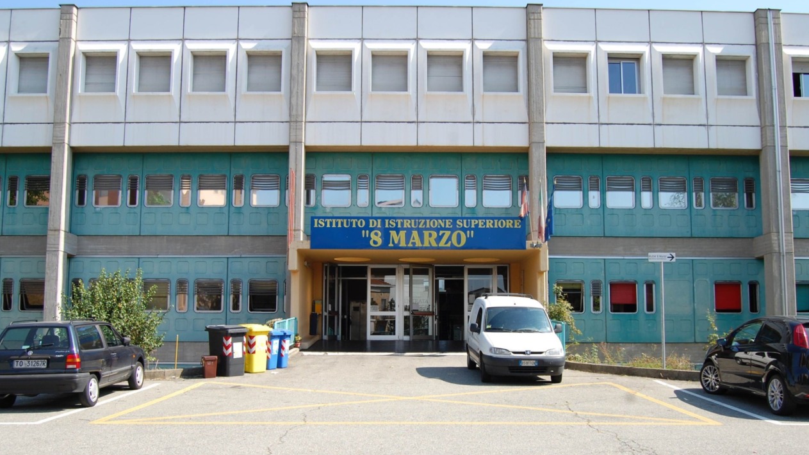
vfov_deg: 33.7
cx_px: 400
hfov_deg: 56.6
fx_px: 751
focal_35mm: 35
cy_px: 266
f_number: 8
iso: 200
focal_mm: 22
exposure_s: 1/250
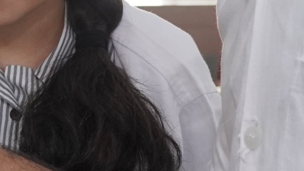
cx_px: -183
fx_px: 1306
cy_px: 64
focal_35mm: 162
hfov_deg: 12.5
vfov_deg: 7.5
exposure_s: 1/160
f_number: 4
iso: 2000
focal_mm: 24
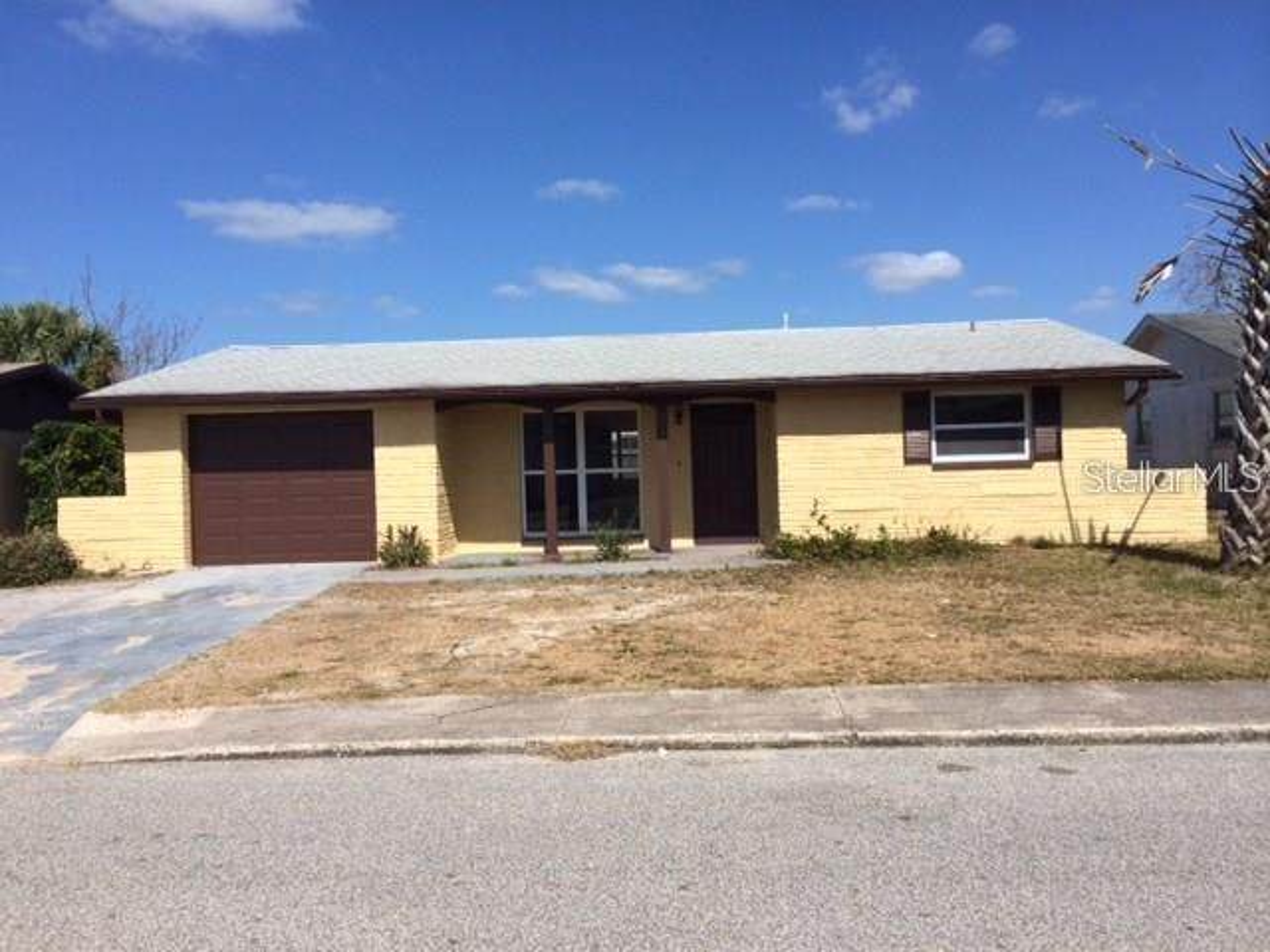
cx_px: 635
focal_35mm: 30
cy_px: 476
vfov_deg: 46.8
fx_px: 1101
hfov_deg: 60.0
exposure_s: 1/3425
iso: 40
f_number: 2.2
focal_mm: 4.12
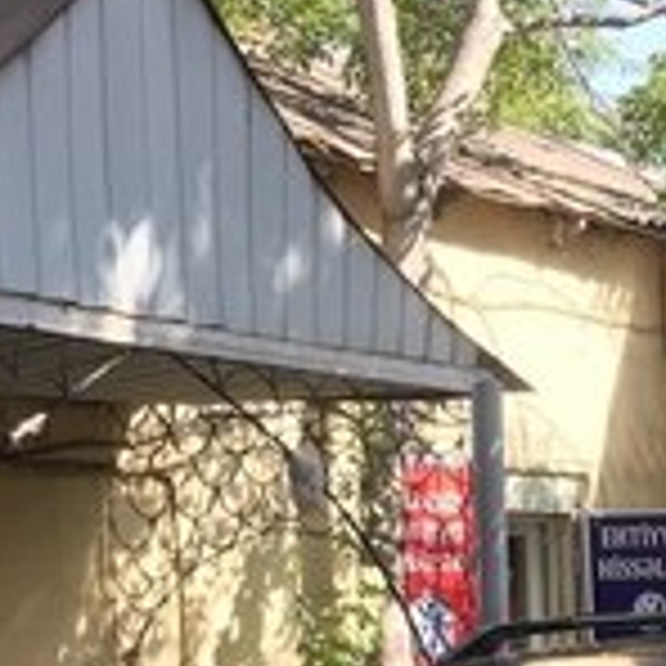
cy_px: 976
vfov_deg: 18.1
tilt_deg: -10.4
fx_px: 1872
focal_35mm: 86
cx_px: 711
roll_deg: +2.0
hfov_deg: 19.4
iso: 32
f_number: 2.2
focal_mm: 4.15
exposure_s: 1/335
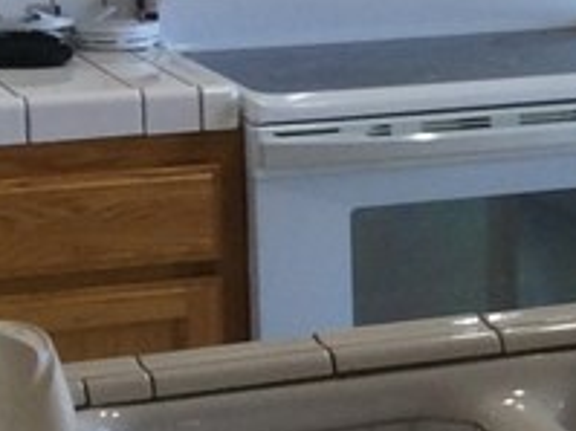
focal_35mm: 165
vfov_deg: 8.9
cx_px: 897
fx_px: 2744
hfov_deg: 11.4
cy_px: 35
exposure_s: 1/40
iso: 40
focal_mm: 3.3
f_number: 2.4
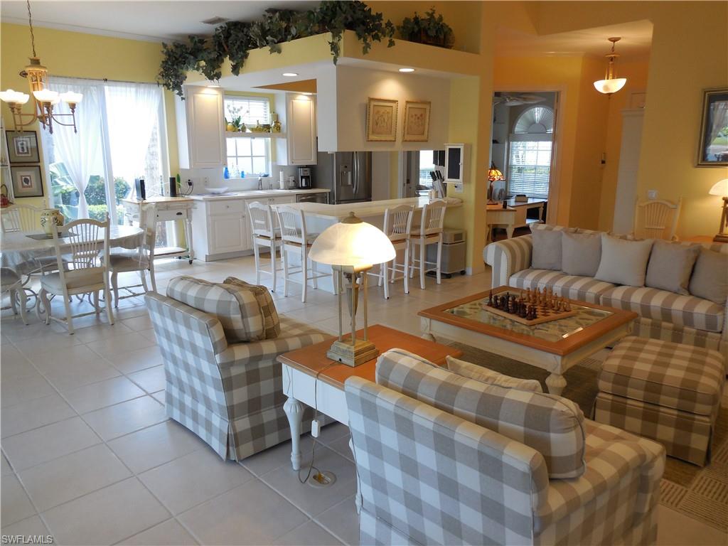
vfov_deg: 54.9
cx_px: 364
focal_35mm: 25
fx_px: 526
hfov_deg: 69.4
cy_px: 273
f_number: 3.1
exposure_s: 1/50
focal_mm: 4.5
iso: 125
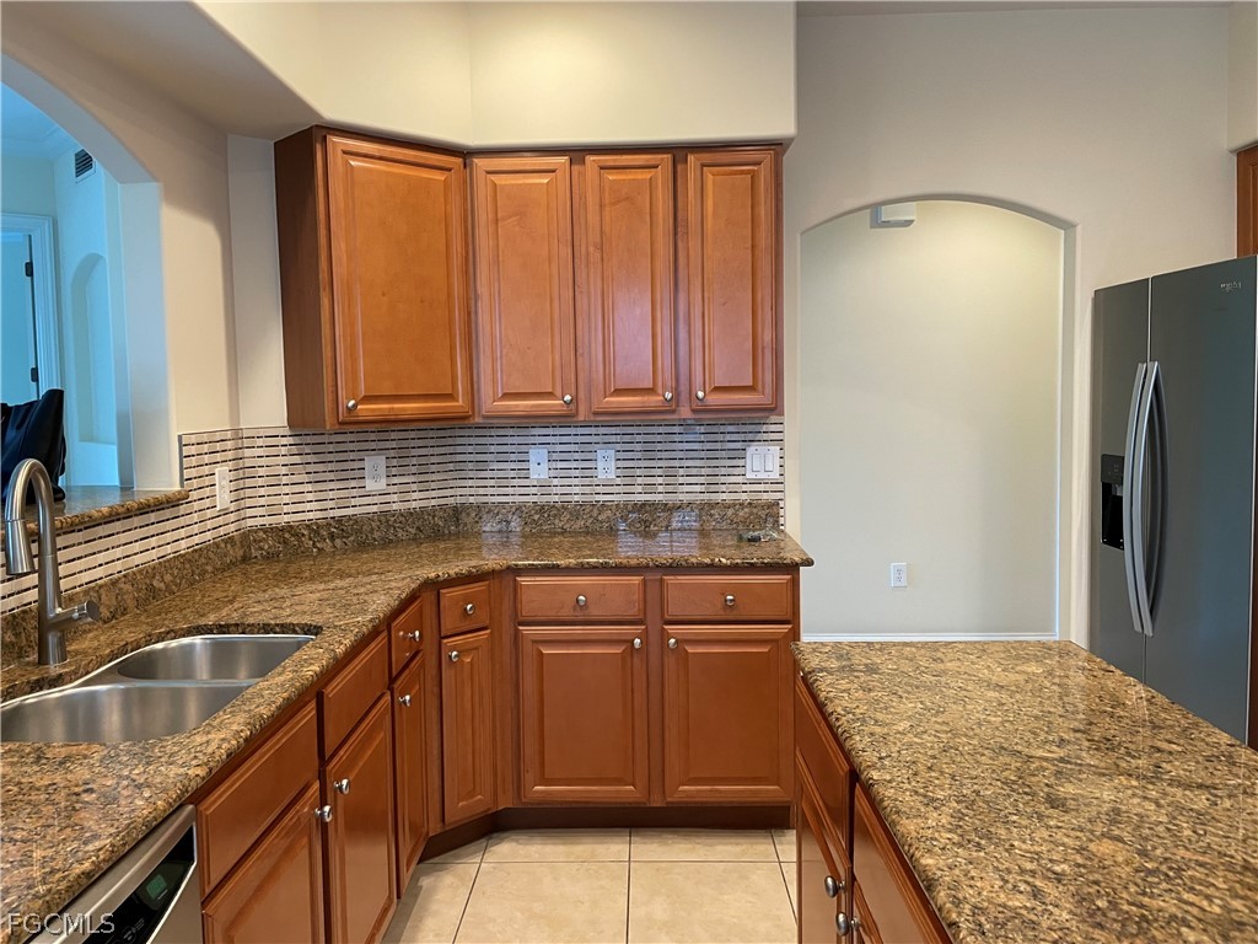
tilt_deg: -2.9
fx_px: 945
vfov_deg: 53.1
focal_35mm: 26
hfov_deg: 67.3
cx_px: 629
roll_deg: +1.2
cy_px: 472
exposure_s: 1/60
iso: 160
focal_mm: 4.2
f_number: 1.6
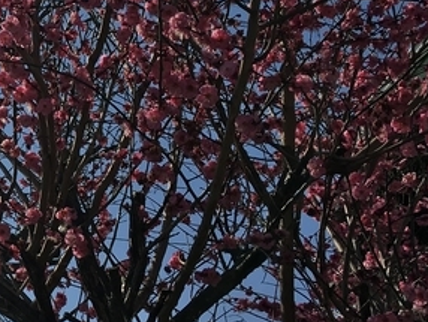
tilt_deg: +29.5
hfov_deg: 22.0
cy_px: 135
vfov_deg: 18.2
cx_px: -106
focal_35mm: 81
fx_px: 1002
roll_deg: -0.8
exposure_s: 1/3497
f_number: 2.2
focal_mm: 4.15
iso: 25
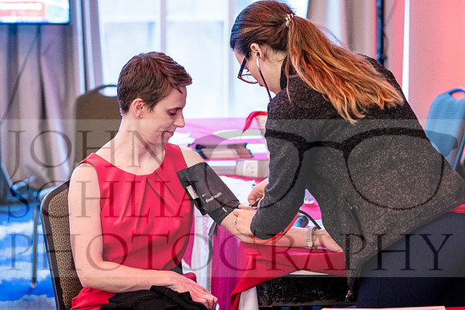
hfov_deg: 19.5
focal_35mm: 105
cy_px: 155
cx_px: 232
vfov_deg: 13.0
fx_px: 1357
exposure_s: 1/60
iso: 6400
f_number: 2.8
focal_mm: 70
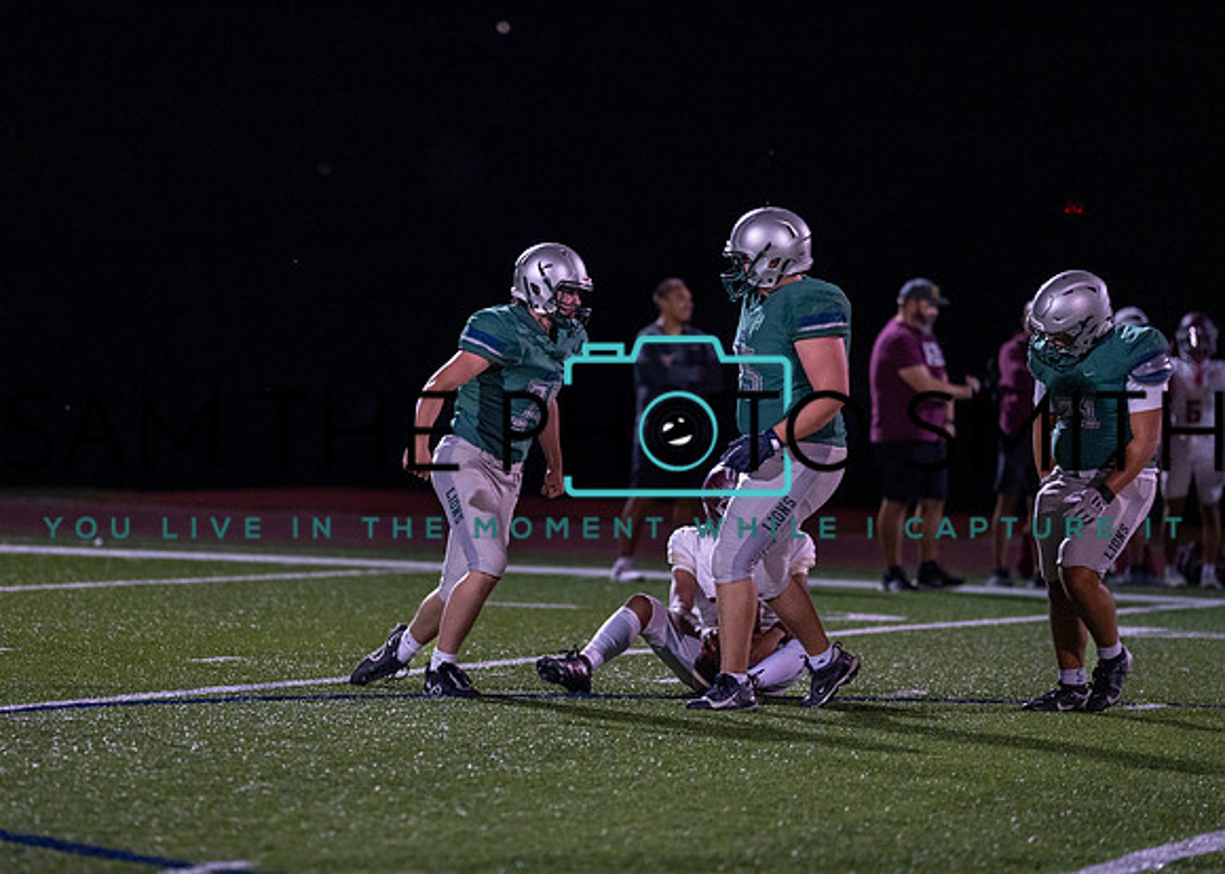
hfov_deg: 7.9
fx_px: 8825
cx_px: 506
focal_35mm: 254
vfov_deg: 5.7
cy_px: 462
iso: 2500
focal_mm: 200
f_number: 2.8
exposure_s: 1/1000
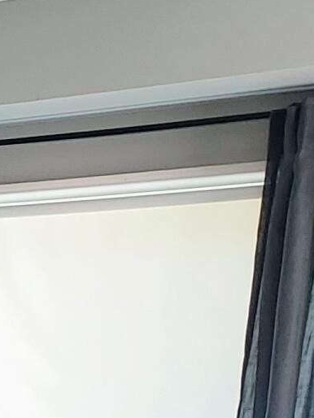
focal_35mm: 140
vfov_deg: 13.1
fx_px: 1692
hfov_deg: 7.7
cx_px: -892
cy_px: 688
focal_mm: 4.6
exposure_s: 1/60
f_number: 1.8
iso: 320
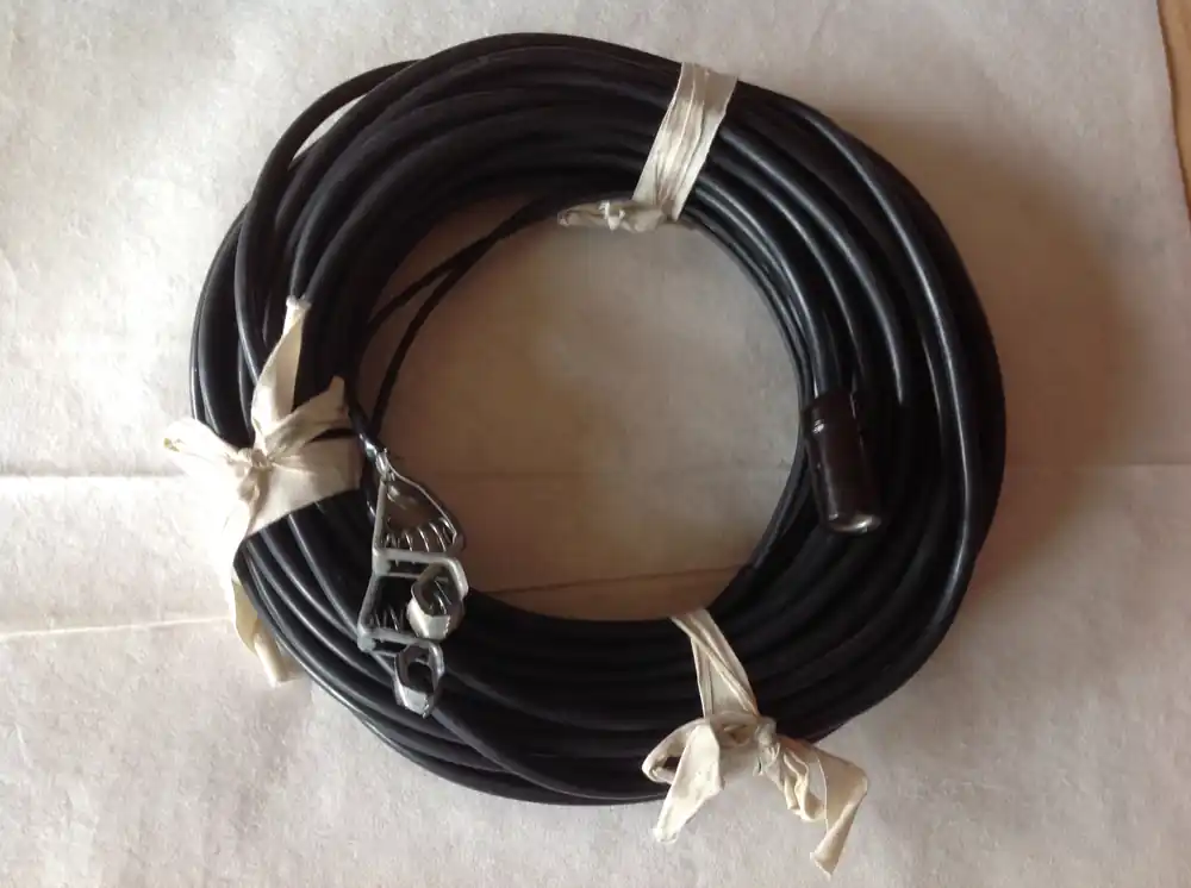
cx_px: 596
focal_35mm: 35
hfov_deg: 52.7
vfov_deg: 40.6
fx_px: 1202
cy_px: 444
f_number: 2.4
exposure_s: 1/17
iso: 50
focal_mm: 4.28
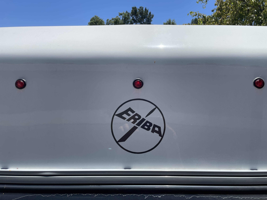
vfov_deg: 53.1
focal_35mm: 26
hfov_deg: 67.3
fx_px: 201
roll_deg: +0.1
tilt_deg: -7.4
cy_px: 100
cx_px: 134
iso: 32
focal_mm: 4.2
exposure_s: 1/3401
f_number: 1.6
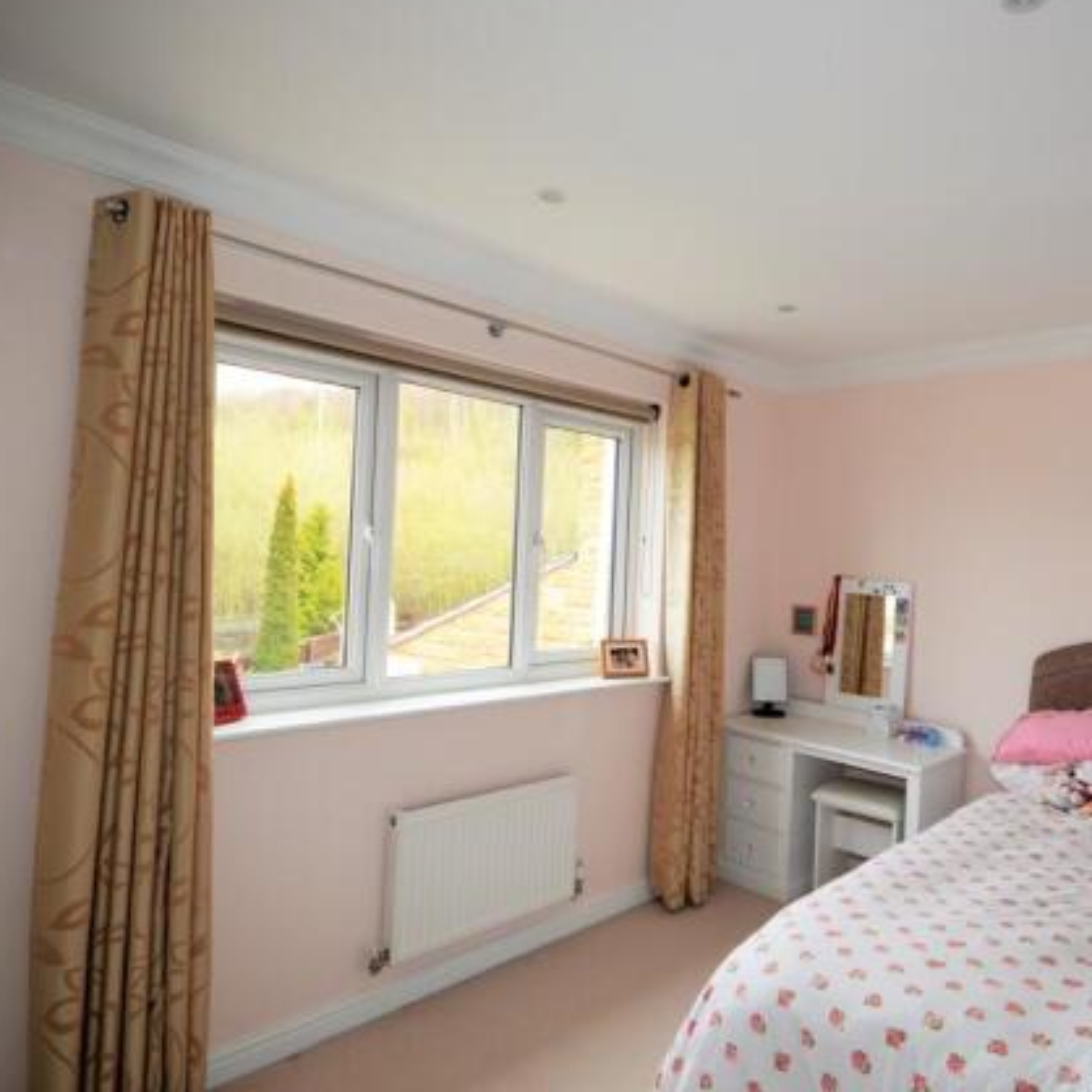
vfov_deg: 74.8
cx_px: 737
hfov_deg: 72.4
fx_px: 714
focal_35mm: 20
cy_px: 536
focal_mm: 10
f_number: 5.6
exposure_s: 1/125
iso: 400
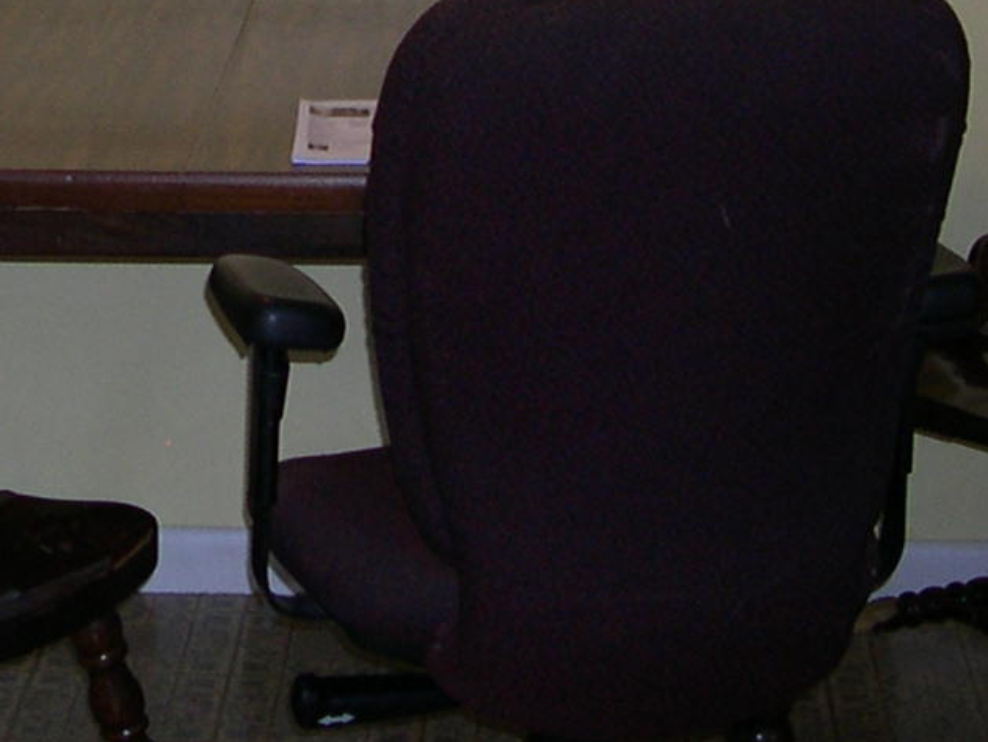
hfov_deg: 14.3
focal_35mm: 137
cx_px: 113
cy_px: -187
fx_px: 3912
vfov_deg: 10.6
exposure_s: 1/60
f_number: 2.8
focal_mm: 8
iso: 100
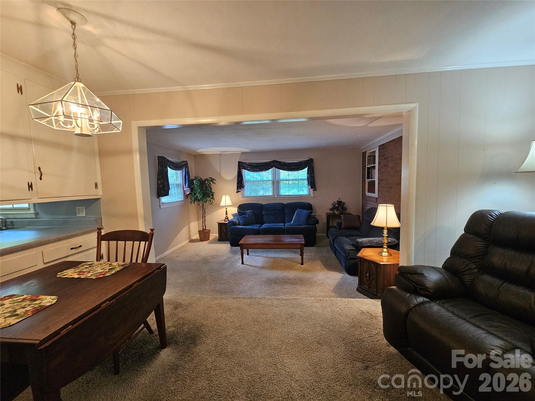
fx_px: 201
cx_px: 268
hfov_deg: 106.2
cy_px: 200
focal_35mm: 13
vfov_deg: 89.9
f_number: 2.2
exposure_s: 1/60
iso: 320
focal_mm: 2.2
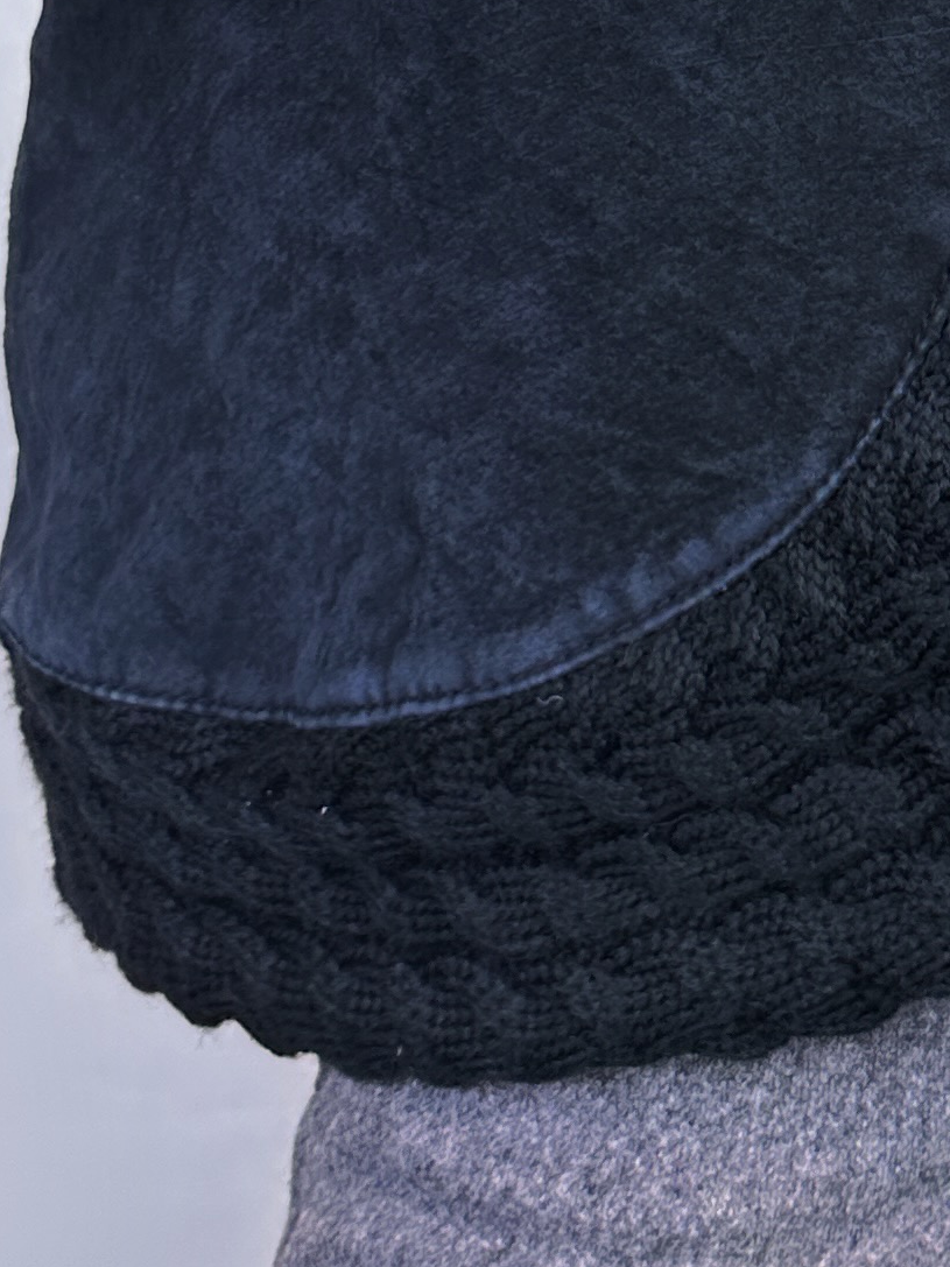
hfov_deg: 16.2
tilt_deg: -4.5
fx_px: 3257
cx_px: 978
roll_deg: +0.4
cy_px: -483
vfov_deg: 19.8
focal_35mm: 89
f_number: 1.78
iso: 64
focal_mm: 6.86
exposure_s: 1/112
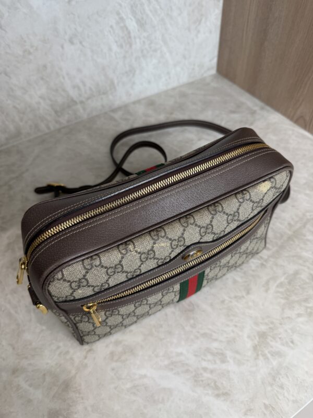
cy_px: 209
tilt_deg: -50.1
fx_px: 289
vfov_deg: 71.6
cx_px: 156
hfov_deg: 56.8
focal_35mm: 24
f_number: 1.78
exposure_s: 1/120
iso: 100
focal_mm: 6.76
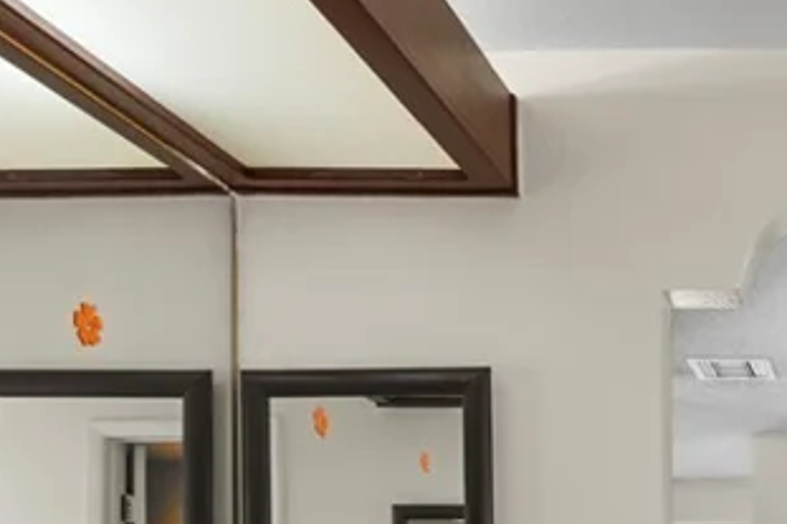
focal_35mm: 56
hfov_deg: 30.8
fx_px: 1224
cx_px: 914
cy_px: 662
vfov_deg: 22.0
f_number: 7.1
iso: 500
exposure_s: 1/50
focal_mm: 17
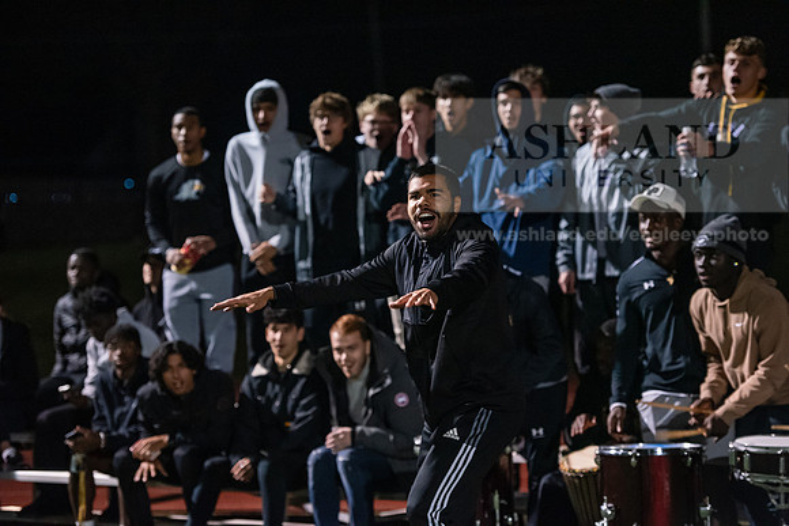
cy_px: 263
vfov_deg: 11.8
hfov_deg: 17.6
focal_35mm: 116
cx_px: 394
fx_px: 2543
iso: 8000
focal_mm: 116
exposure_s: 1/400
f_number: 2.8
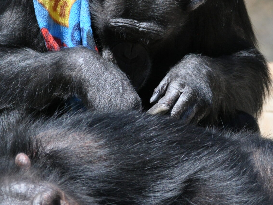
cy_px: 104
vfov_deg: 3.1
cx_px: 150
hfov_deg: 4.1
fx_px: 3834
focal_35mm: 486
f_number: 5
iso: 1000
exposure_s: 1/2500
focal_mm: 150
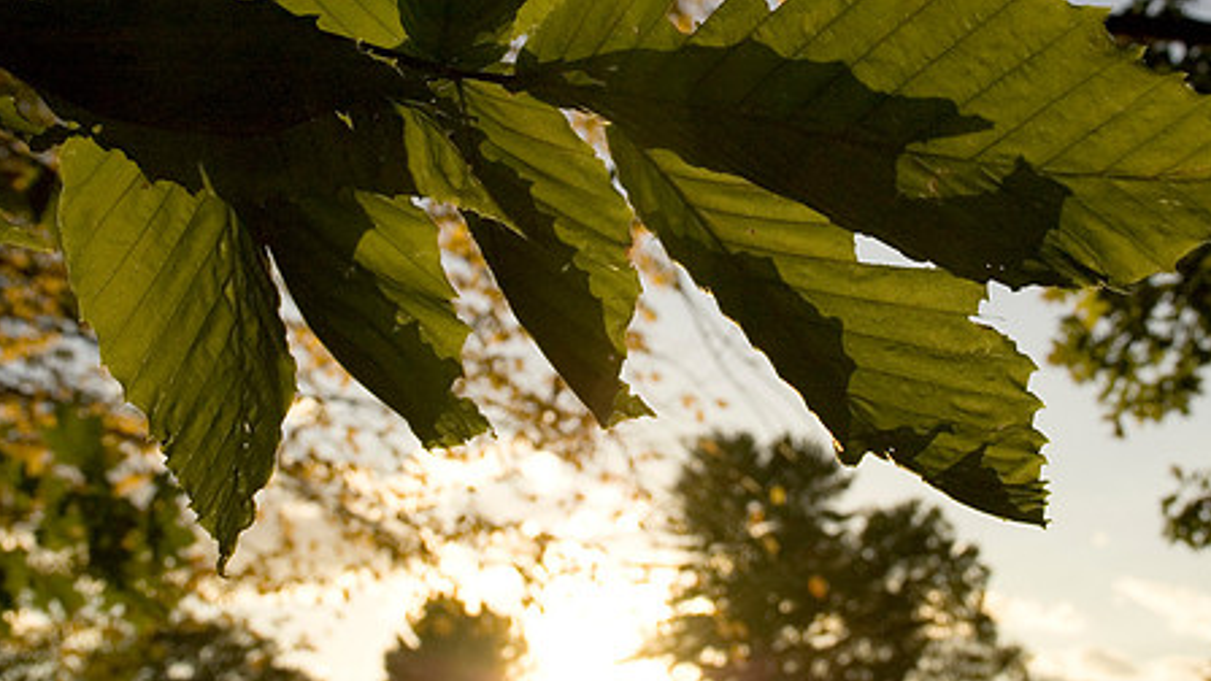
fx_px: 2087
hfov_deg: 32.4
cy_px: 276
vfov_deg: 18.5
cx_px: 619
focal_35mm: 65
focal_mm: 32
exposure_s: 1/400
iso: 250
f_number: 10
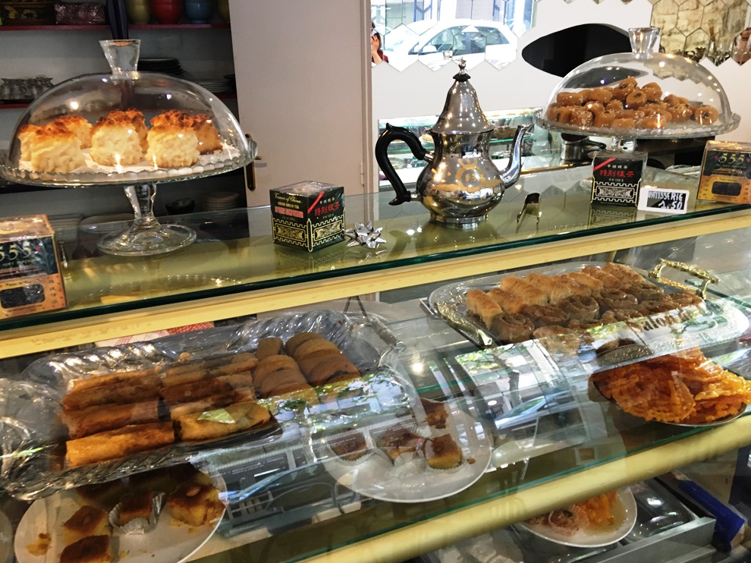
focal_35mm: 30
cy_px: 278
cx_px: 367
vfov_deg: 46.8
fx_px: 651
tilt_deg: -21.9
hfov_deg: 60.0
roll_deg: -0.4
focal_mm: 4.15
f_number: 2.2
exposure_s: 1/33
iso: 160
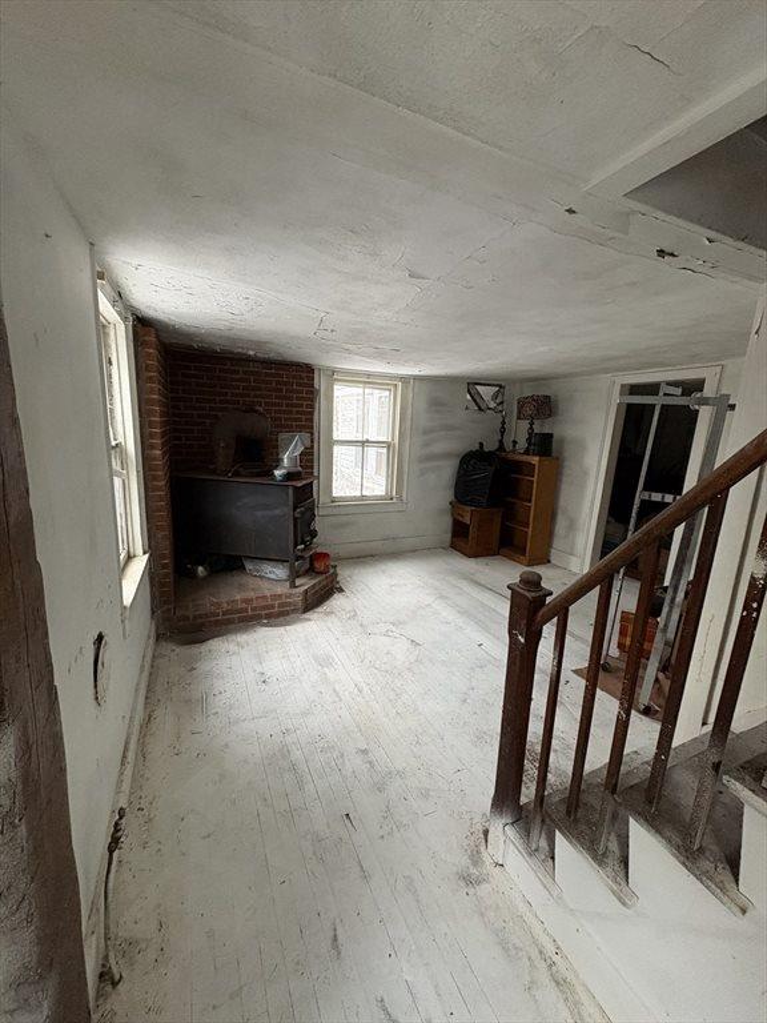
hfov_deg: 85.7
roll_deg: -2.3
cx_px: 384
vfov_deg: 102.1
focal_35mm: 14
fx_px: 414
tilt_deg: -10.6
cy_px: 512
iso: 400
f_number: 2.2
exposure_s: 1/60
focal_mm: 2.22
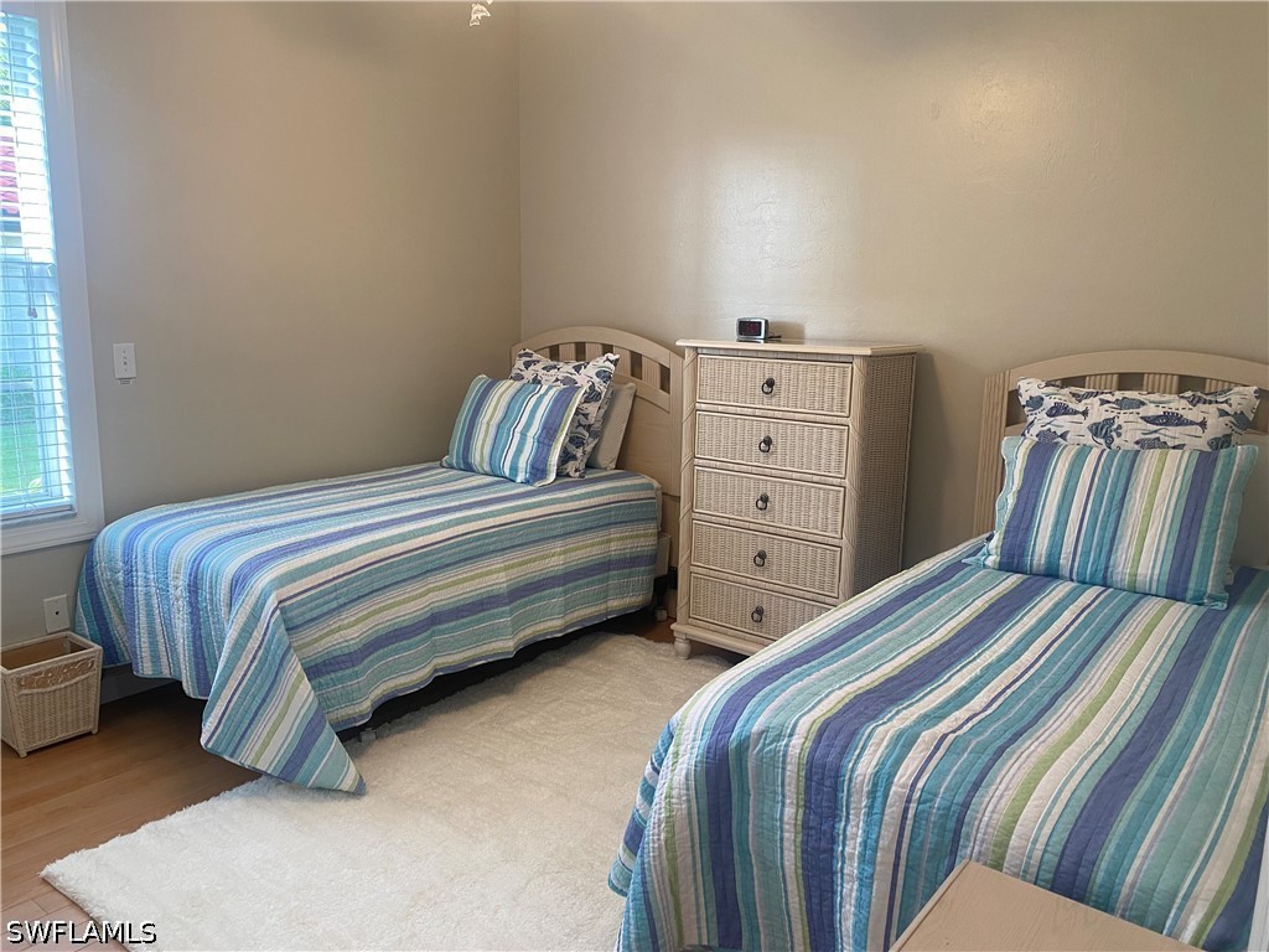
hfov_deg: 67.3
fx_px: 953
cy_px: 476
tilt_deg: -9.8
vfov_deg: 53.1
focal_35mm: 26
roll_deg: -1.7
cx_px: 634
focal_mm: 4.25
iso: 80
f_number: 1.8
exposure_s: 1/60
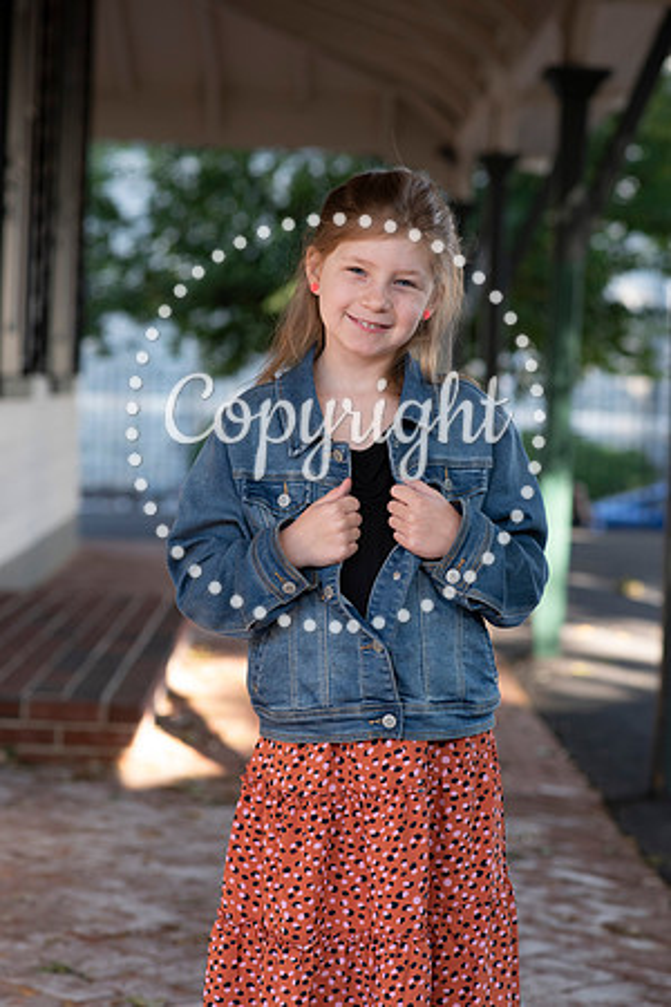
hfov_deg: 16.1
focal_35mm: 85
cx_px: 336
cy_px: 504
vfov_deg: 23.9
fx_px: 2376
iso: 640
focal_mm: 85
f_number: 4
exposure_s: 1/320
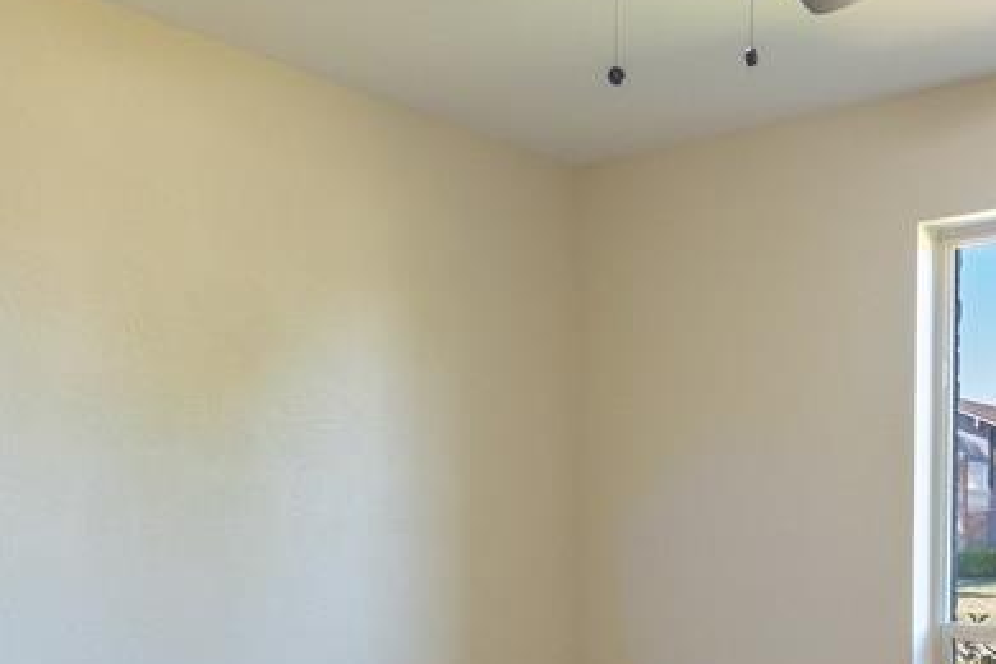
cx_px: 797
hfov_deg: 43.1
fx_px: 1198
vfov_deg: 29.8
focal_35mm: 43
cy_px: 590
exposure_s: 1/30
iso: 100
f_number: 7.1
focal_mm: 11
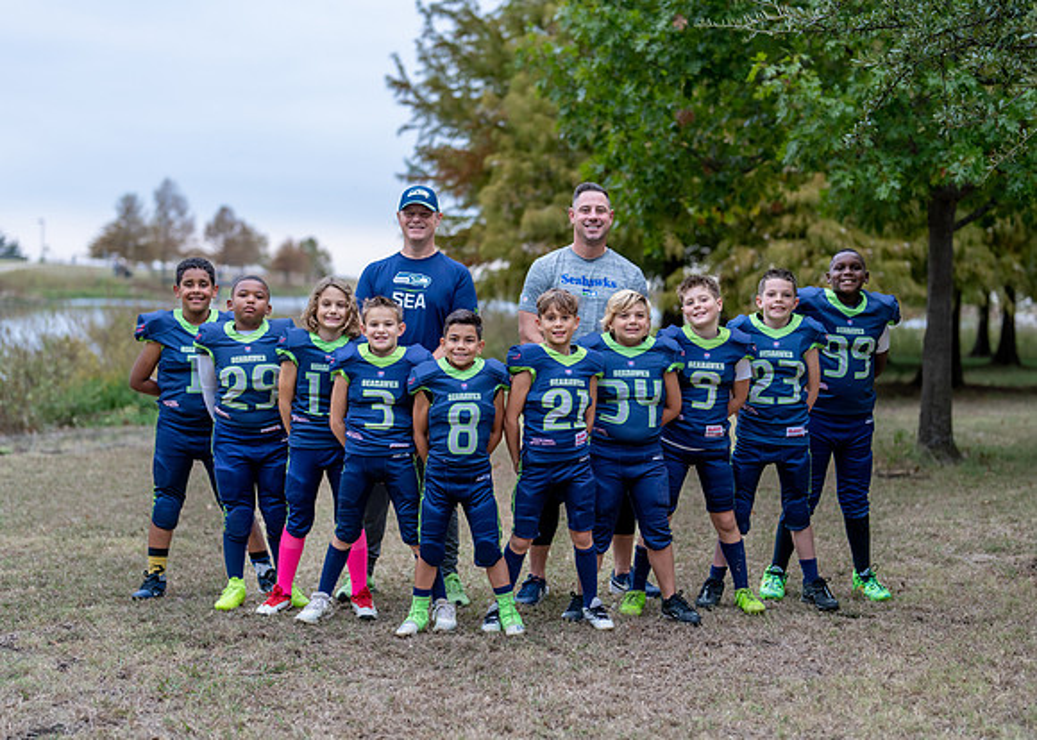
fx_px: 1794
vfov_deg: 23.3
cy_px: 387
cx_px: 542
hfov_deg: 32.2
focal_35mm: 61
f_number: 1.6
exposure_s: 1/400
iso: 320
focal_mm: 50
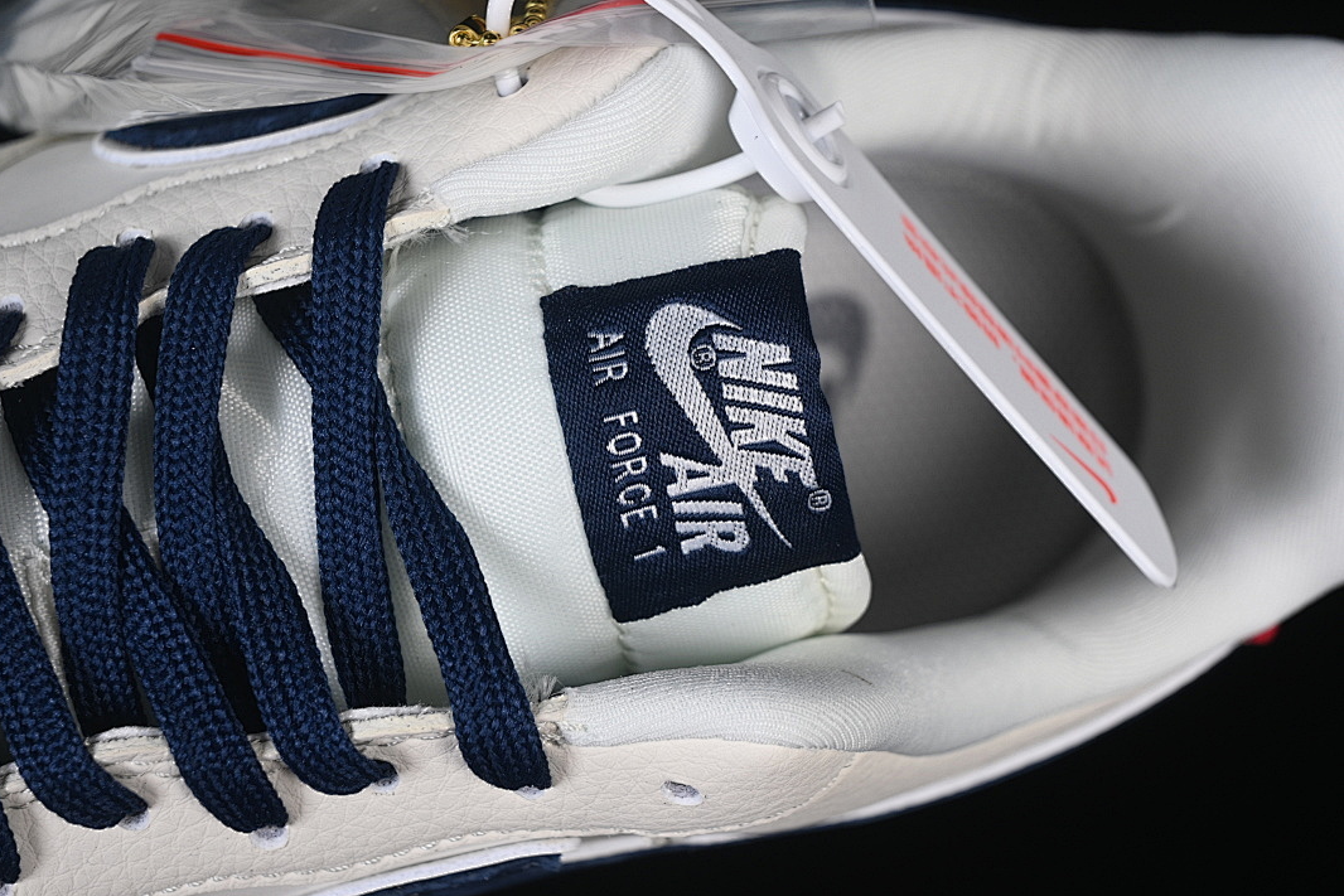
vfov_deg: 18.0
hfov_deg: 26.6
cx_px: 666
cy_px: 444
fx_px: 2838
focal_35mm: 76
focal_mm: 50
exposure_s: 1/100
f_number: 7.1
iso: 160
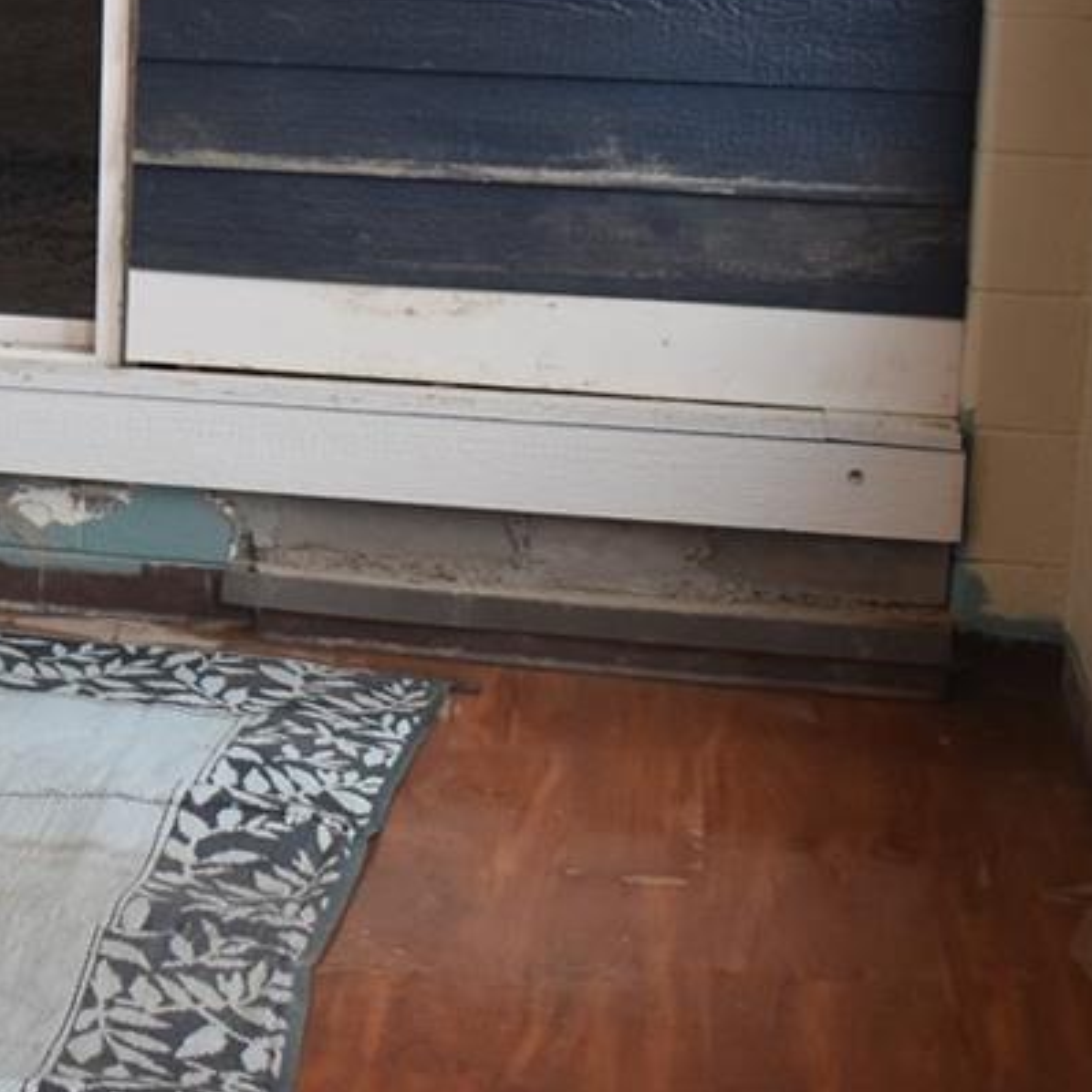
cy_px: 57
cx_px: -638
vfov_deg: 18.5
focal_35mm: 92
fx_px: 3284
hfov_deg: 16.8
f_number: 4.5
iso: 400
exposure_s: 1/80
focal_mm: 18
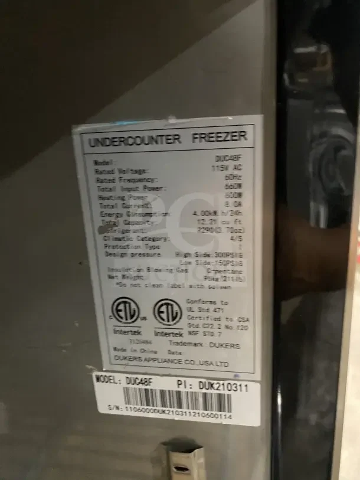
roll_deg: +3.5
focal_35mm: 25
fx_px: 347
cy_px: 240
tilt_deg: -17.4
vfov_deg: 69.4
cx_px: 180
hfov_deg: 54.9
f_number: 1.8
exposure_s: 1/30
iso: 800
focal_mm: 4.25
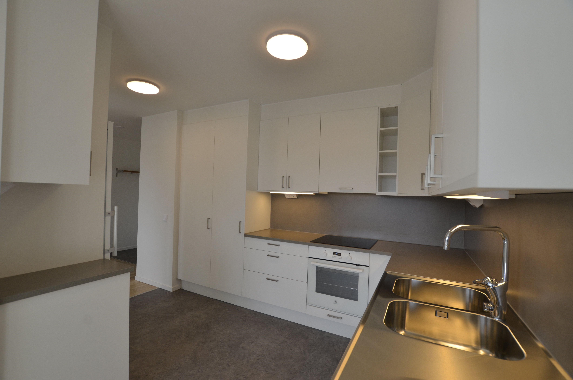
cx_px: 286
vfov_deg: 77.1
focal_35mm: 15
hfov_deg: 100.5
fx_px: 238
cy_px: 190
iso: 250
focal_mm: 10
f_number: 5.6
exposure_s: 1/125
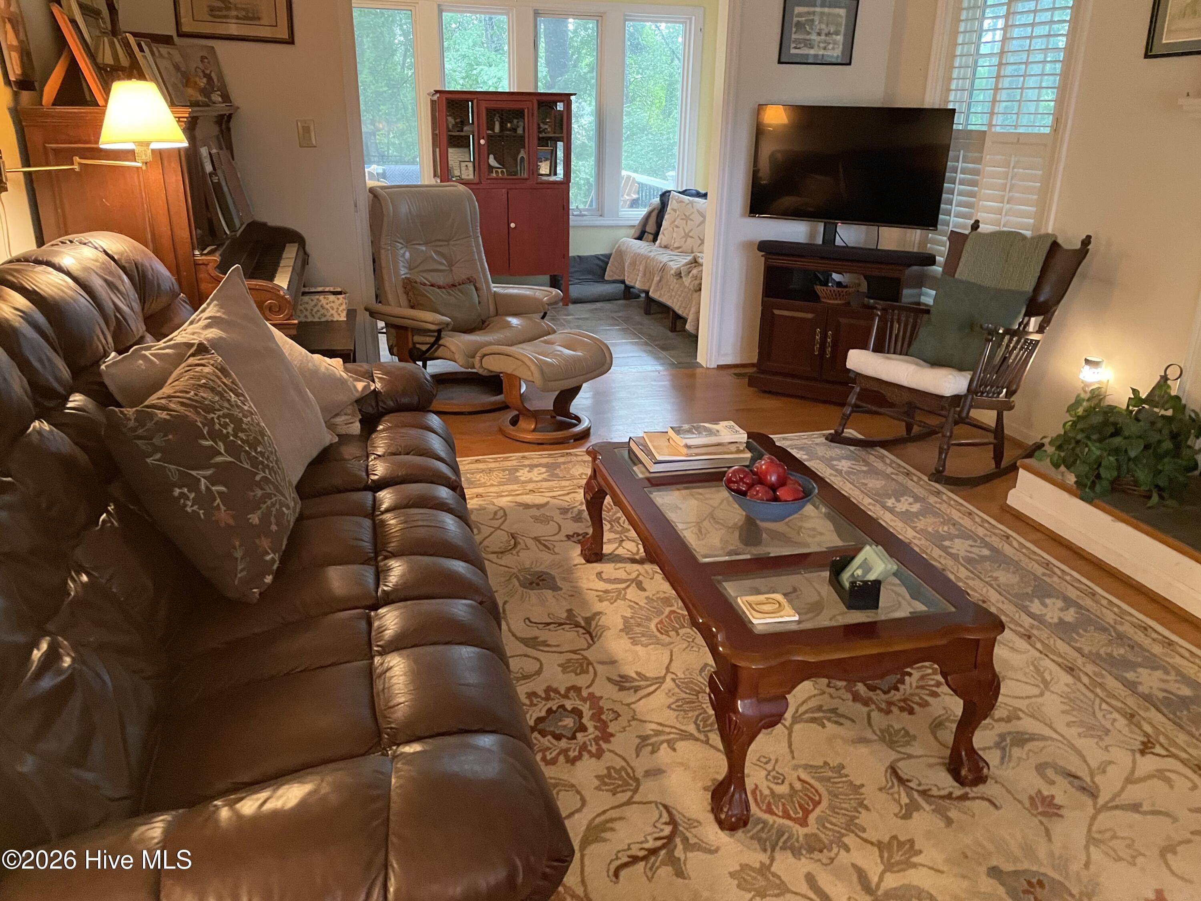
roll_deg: -0.8
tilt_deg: -20.6
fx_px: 902
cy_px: 450
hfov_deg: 67.3
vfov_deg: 53.1
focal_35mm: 26
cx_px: 600
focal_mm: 4.2
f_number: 1.6
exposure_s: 1/30
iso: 800
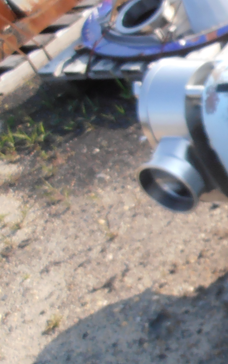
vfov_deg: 28.9
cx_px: 493
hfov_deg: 14.4
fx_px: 706
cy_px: 220
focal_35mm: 71
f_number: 3
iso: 80
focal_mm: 4.2
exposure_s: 1/400
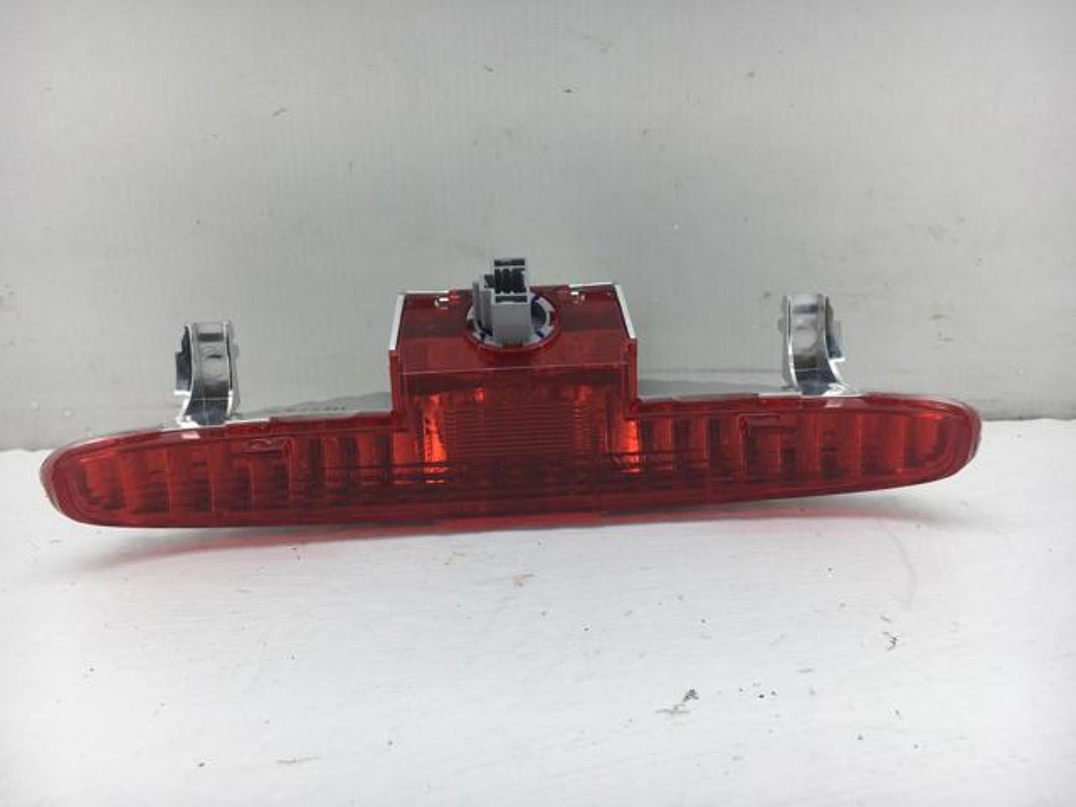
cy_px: 404
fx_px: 901
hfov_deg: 61.7
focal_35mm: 29
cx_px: 538
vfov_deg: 48.2
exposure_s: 1/238
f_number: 2.2
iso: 25
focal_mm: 4.15
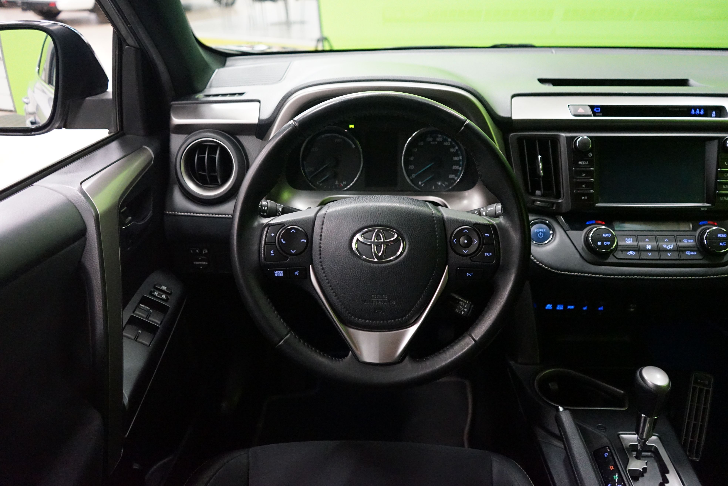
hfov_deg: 65.5
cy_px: 243
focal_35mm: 28
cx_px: 364
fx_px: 566
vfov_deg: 46.4
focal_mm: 28
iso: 6400
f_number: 3.5
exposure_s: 1/40
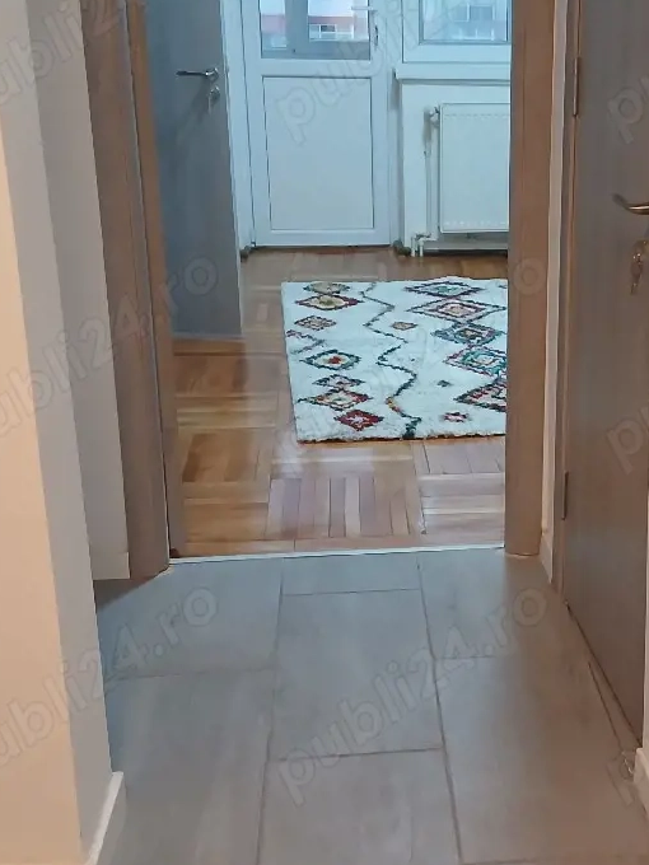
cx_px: 495
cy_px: 408
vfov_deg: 37.5
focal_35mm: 51
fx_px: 1275
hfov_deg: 28.1
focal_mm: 3.98
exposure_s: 1/25.1
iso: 250
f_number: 1.8
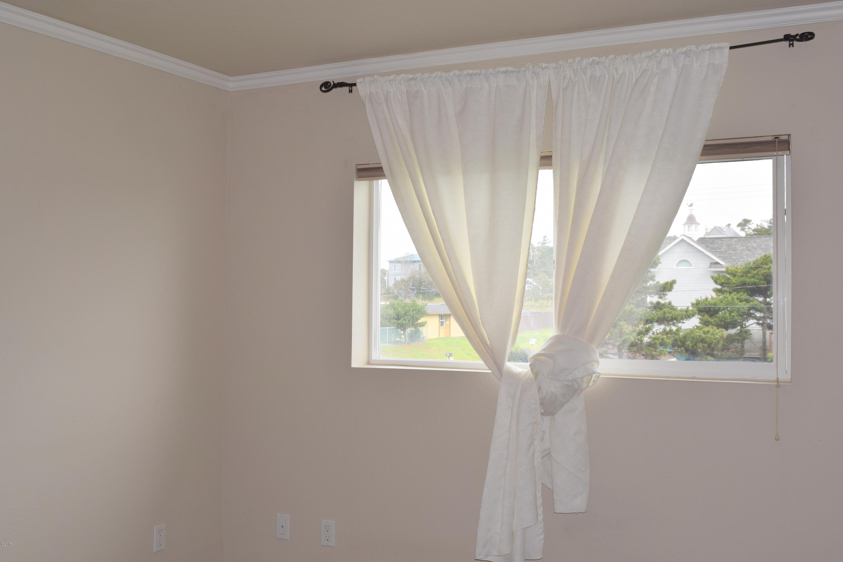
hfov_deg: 47.9
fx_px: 948
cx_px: 422
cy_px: 281
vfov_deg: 33.0
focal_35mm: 40
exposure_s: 1/80
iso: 200
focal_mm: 27
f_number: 8
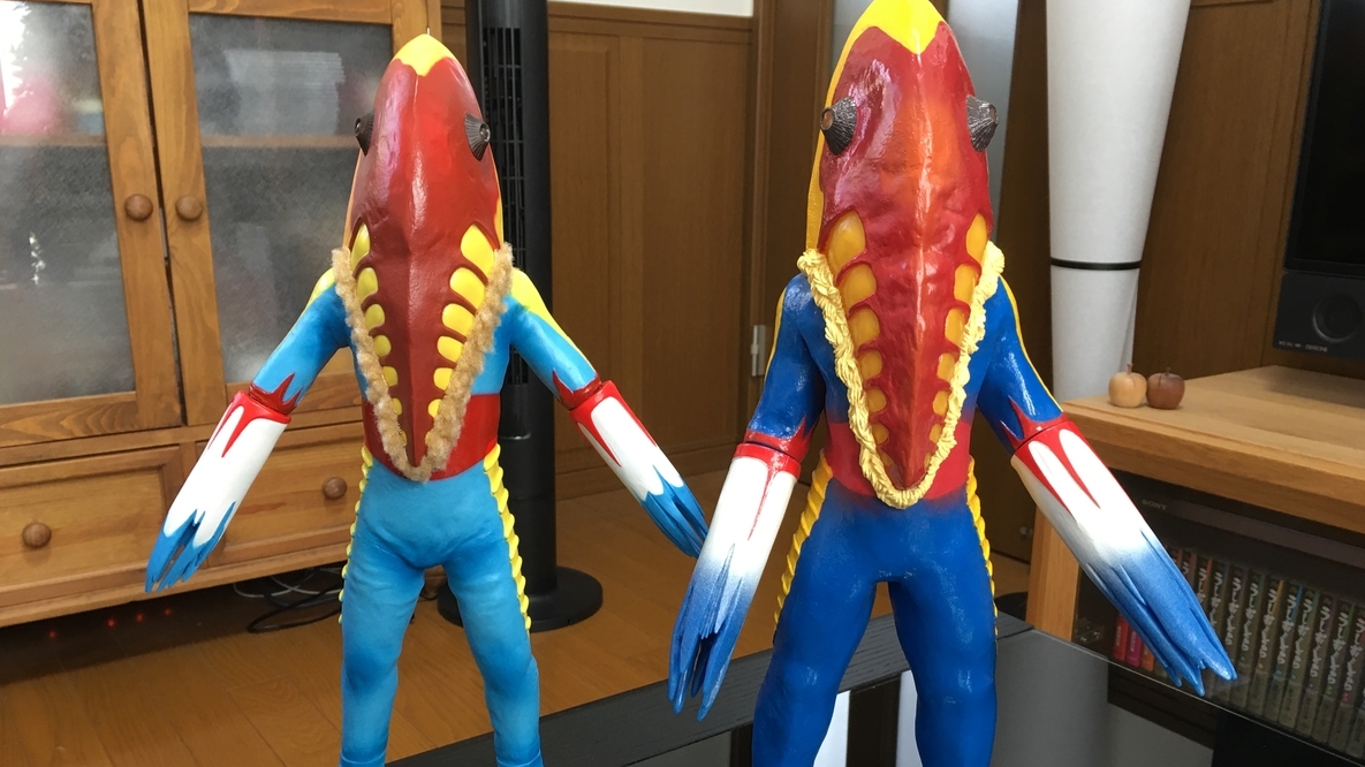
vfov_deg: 36.5
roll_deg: -0.7
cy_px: 462
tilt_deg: -14.4
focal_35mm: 32
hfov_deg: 61.0
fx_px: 1158
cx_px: 683
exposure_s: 1/15
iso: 32
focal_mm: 4.15
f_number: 2.2
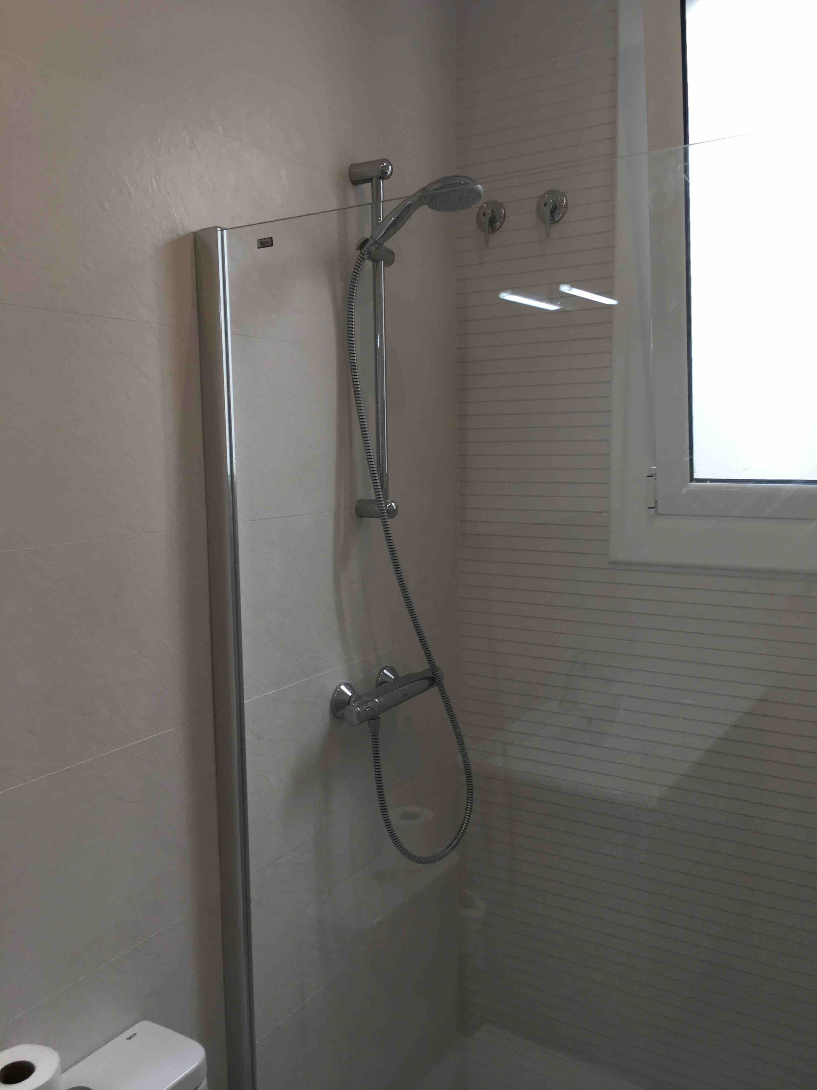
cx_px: 408
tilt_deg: -6.4
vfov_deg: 61.7
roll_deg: +0.9
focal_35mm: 29
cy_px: 545
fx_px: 913
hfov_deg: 48.2
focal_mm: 4.15
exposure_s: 1/50
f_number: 2.2
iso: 32
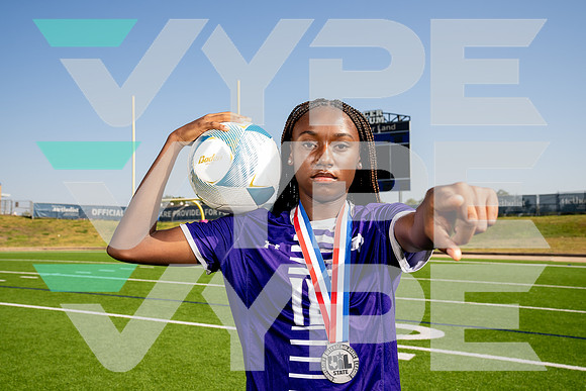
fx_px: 570
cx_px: 293
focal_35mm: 35
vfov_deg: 37.9
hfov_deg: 54.4
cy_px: 196
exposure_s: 1/125
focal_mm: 35
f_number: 7.1
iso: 50
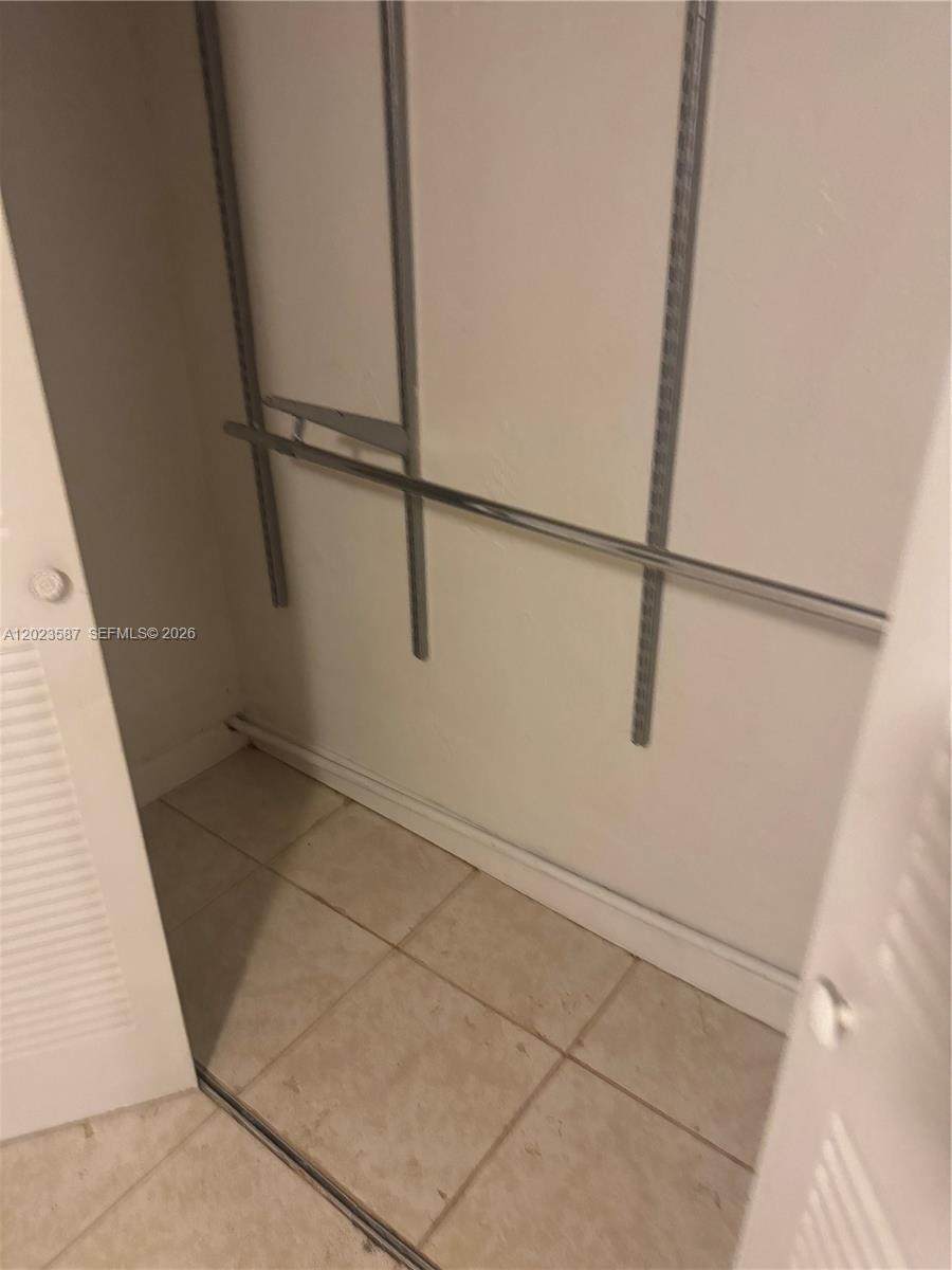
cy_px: 635
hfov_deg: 56.8
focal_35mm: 24
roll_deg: -0.6
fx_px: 880
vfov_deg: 71.6
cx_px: 476
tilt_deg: -27.7
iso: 640
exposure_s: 1/40
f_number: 1.78
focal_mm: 6.76
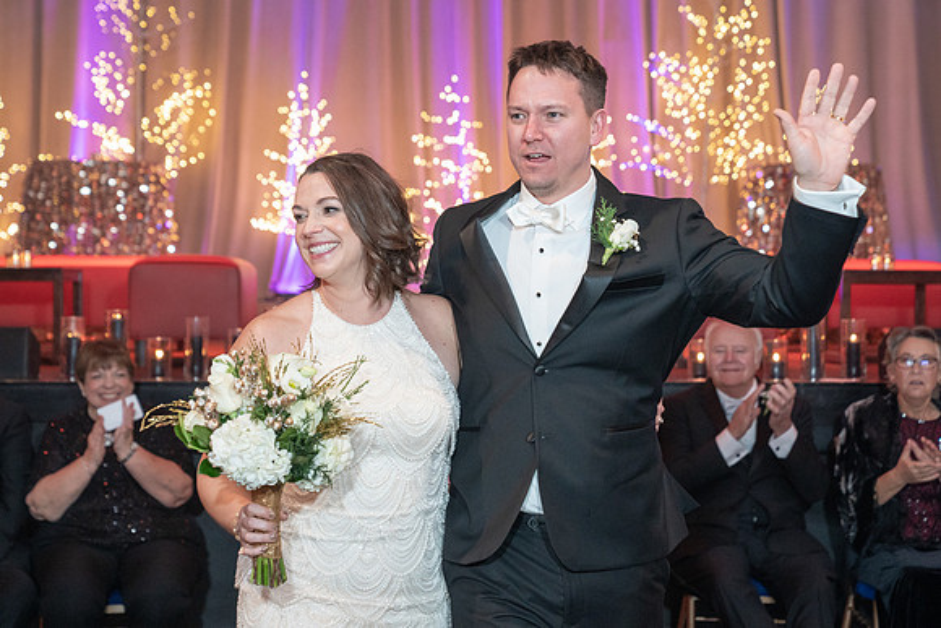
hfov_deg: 27.2
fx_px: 1942
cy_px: 323
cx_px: 448
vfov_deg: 18.4
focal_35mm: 74
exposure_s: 1/125
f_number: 4
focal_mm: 70
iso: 4000
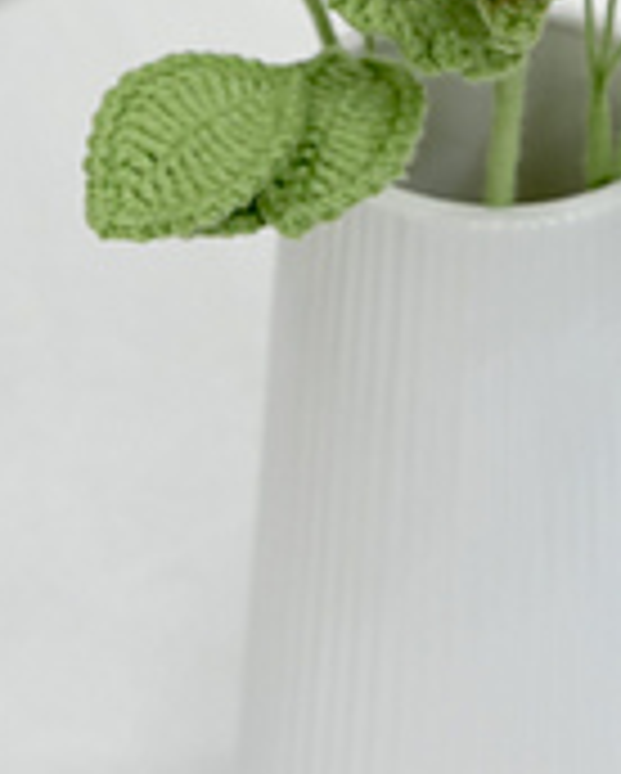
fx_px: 4380
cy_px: -297
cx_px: 578
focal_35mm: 191
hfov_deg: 8.1
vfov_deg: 9.9
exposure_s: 1/15
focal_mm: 70
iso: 640
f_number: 10
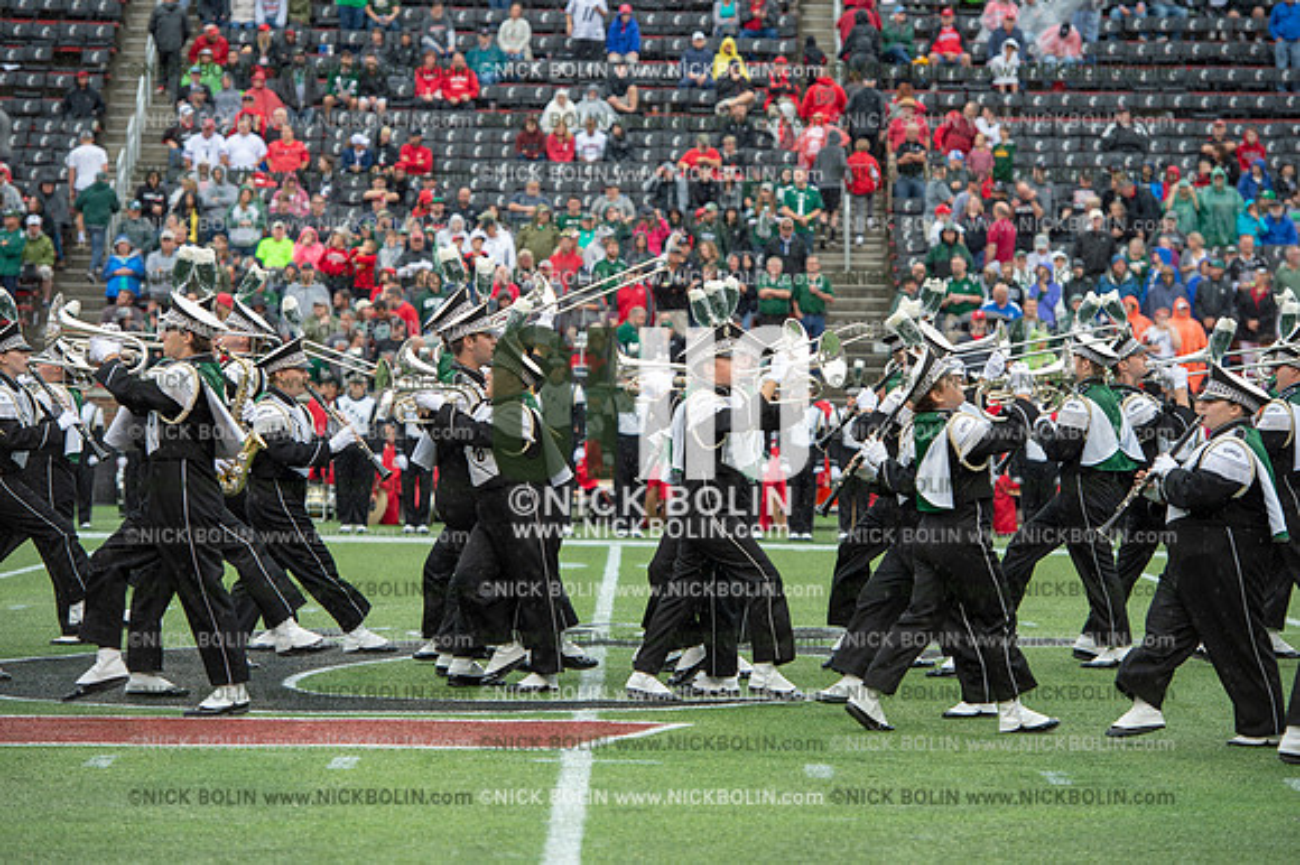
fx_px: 4872
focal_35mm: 135
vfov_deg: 10.1
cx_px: 650
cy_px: 432
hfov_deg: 15.2
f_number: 4
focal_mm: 135
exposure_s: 1/500
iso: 400
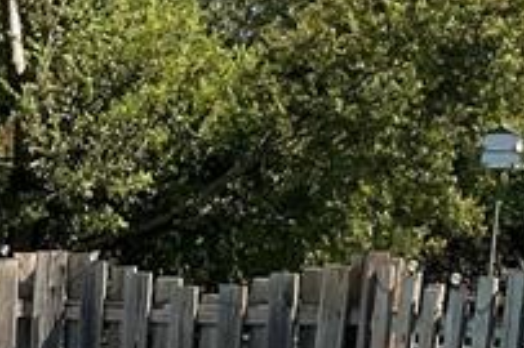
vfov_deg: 8.3
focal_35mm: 152
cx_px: -330
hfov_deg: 12.6
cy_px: 815
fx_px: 2211
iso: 16
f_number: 1.8
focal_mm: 3
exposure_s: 1/1984
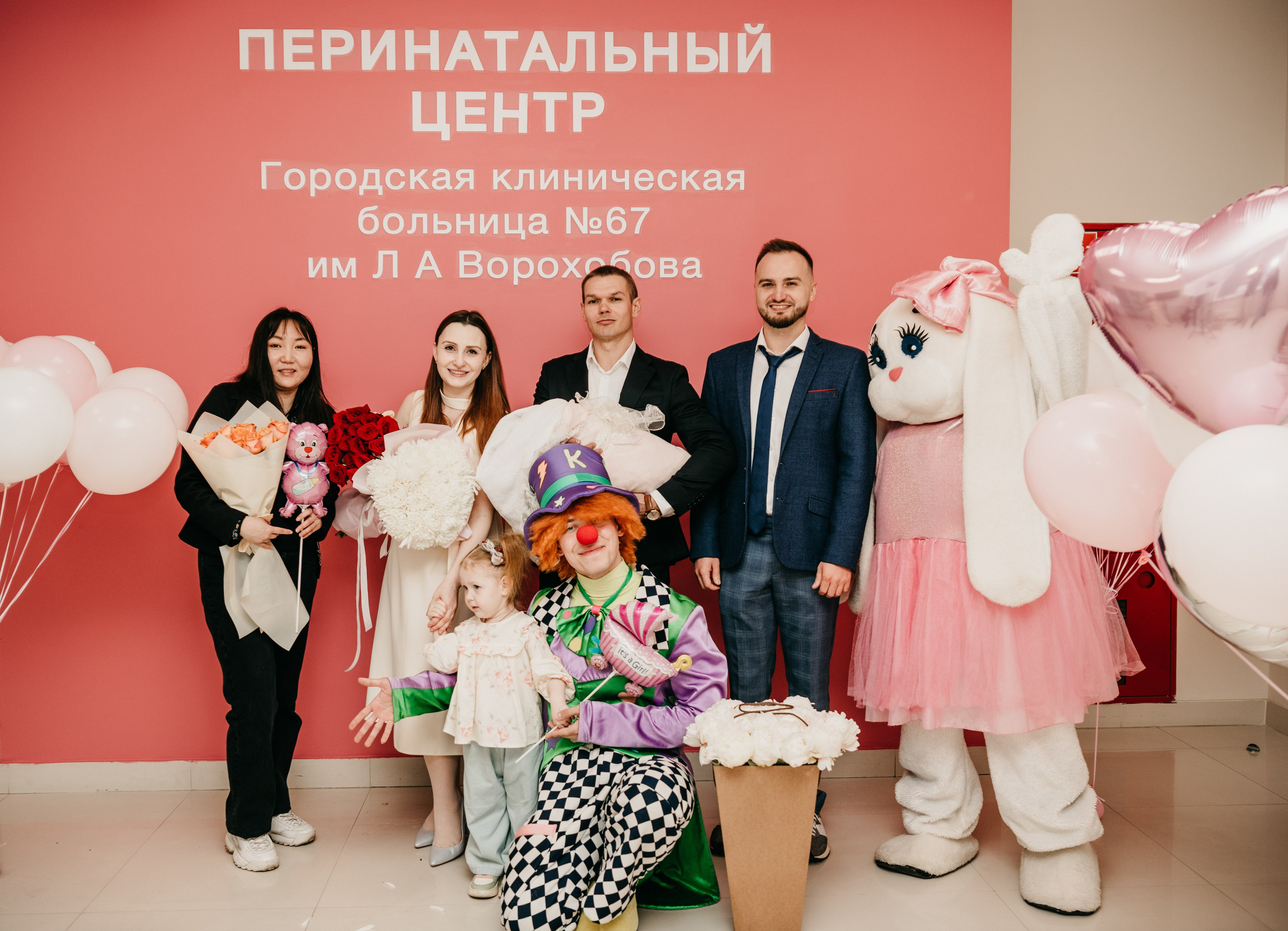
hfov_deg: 53.4
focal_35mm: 35
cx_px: 608
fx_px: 1279
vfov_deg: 40.0
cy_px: 457
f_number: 4
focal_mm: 32
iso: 125
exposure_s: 1/160
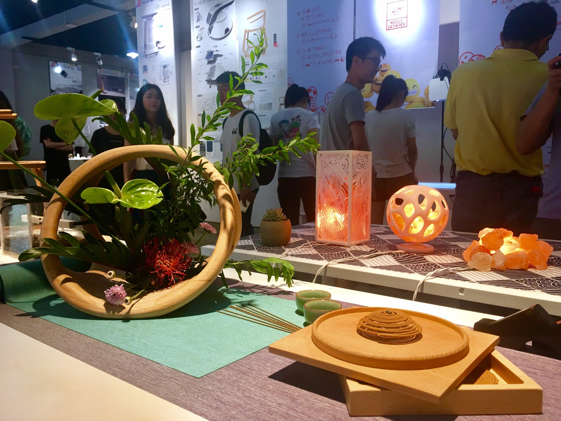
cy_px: 210
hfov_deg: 61.7
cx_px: 280
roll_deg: +0.8
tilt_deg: -5.4
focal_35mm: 29
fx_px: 470
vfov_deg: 48.2
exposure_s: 1/33
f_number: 2.2
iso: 25
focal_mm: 4.15
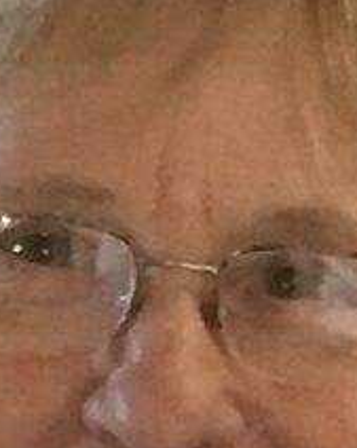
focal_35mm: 137
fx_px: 1813
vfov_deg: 13.2
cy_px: 704
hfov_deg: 11.2
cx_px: 101
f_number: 2.2
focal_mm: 4.15
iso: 250
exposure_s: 1/24
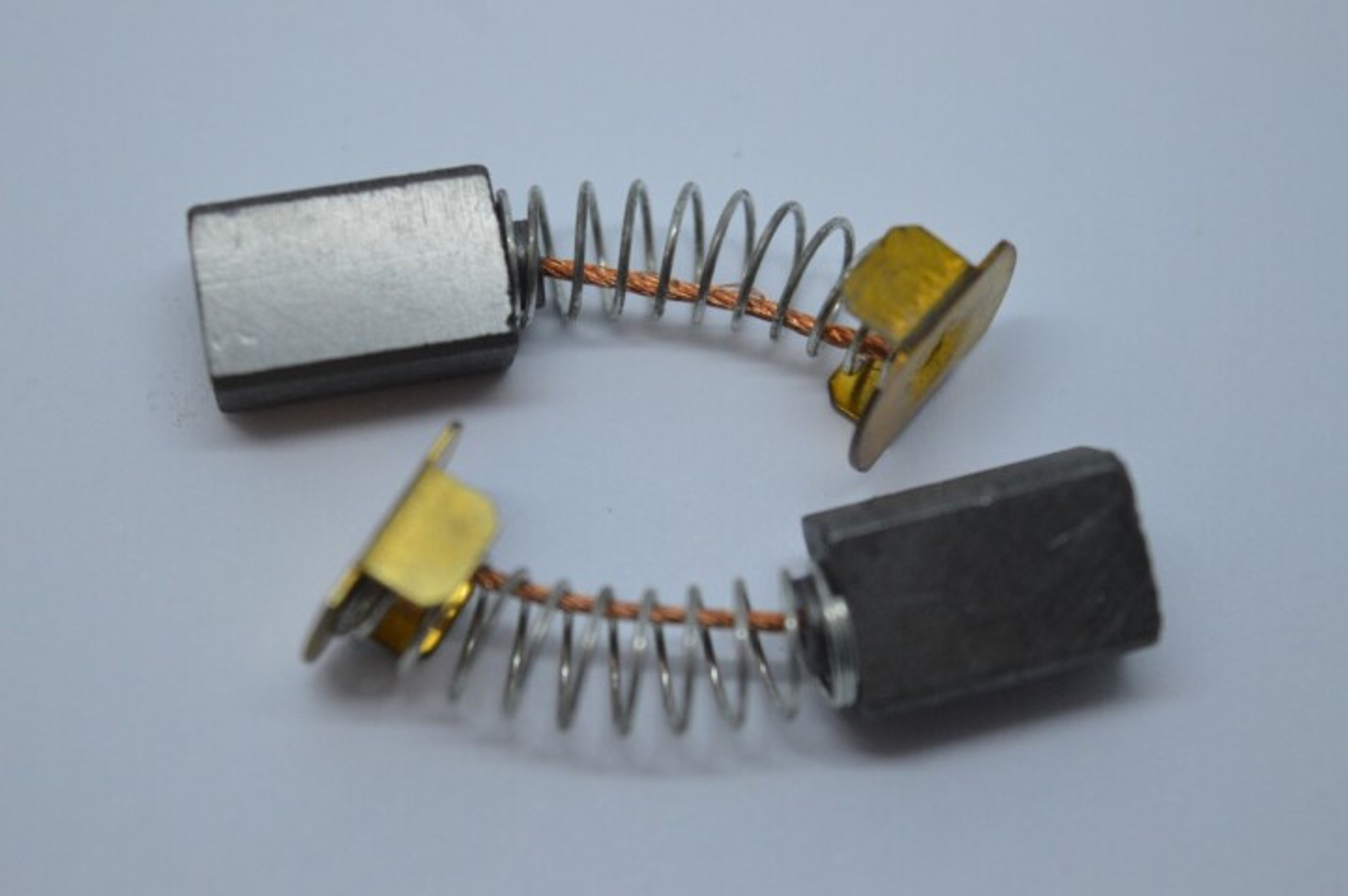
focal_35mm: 82
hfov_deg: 24.6
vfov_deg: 16.5
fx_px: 3087
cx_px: 674
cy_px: 448
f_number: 5.6
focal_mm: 55
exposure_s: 1/125
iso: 400
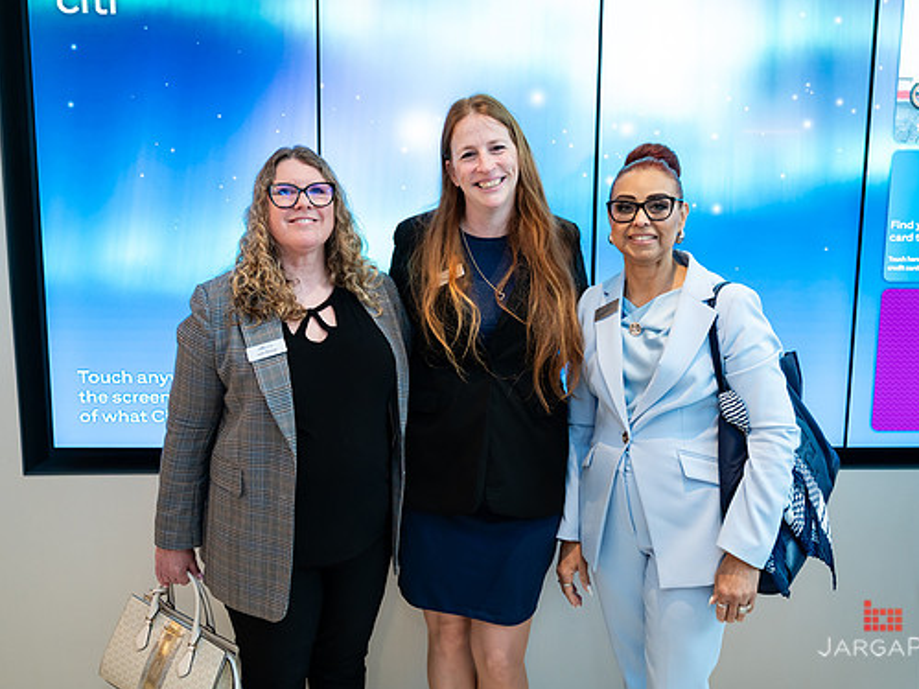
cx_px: 460
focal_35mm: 36
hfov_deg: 51.4
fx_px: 956
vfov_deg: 39.6
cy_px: 341
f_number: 3.2
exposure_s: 1/200
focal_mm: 31.5
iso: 1250
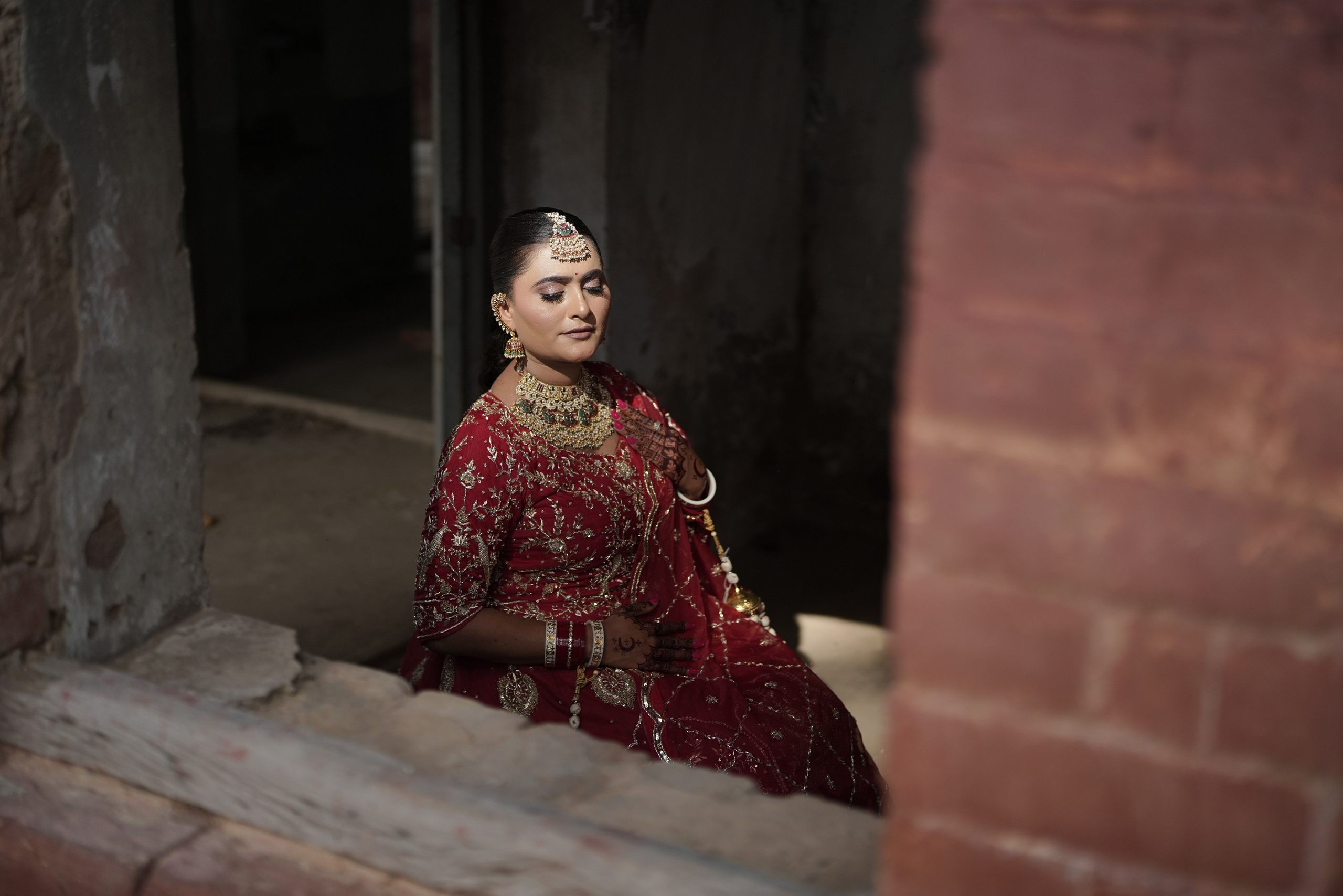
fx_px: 1865
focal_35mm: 50
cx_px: 672
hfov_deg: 39.6
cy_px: 448
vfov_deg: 27.0
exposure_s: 1/4000
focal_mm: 50
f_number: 1.4
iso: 250
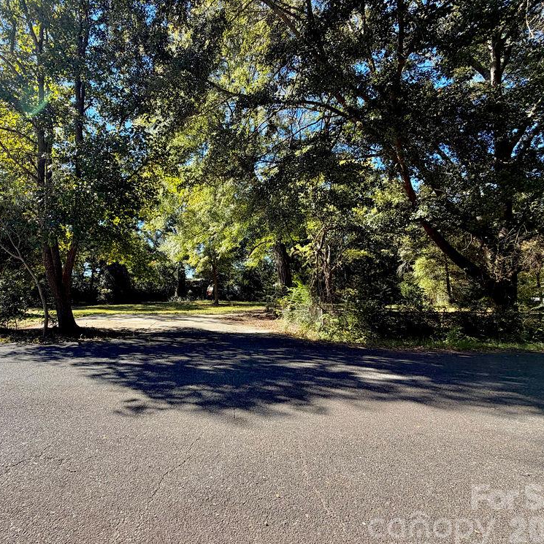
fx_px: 302
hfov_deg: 82.8
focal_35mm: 17
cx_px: 214
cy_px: 275
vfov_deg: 84.0
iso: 50
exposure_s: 1/502
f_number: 2.2
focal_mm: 2.22
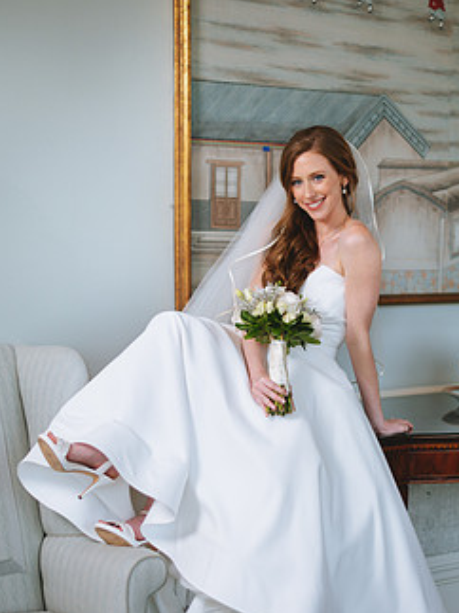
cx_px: 276
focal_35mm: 67
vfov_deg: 28.8
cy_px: 412
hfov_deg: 21.9
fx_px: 1185
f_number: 2
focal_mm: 50
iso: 250
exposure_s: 1/320
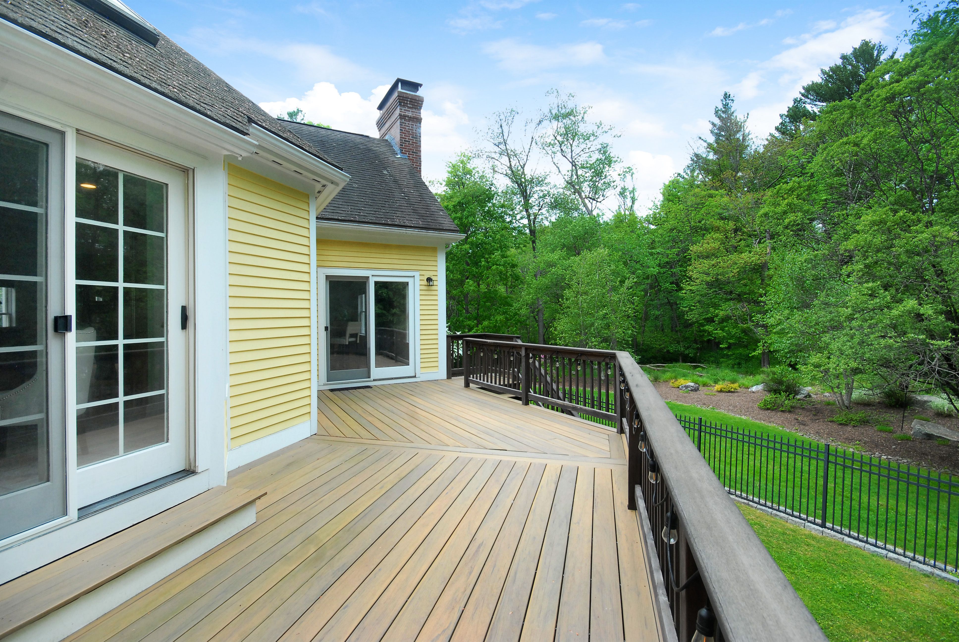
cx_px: 480
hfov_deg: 100.3
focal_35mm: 15
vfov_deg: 77.5
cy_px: 321
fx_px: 400
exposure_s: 1/100
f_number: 9
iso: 400
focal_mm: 10
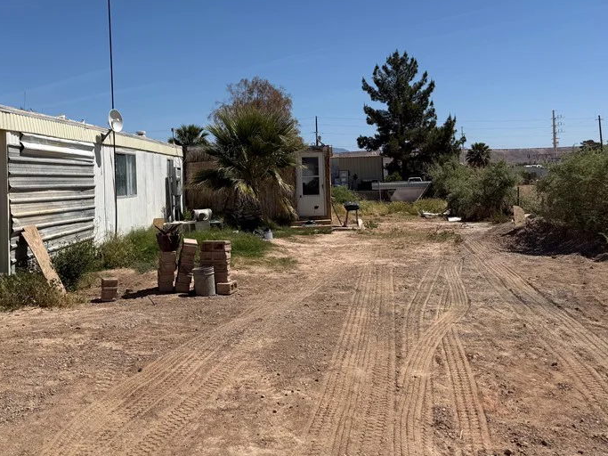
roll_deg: +1.6
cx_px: 209
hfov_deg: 50.6
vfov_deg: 39.3
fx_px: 632
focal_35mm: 36
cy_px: 166
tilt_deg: +2.1
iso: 80
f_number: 1.78
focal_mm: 6.76
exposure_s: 1/9091
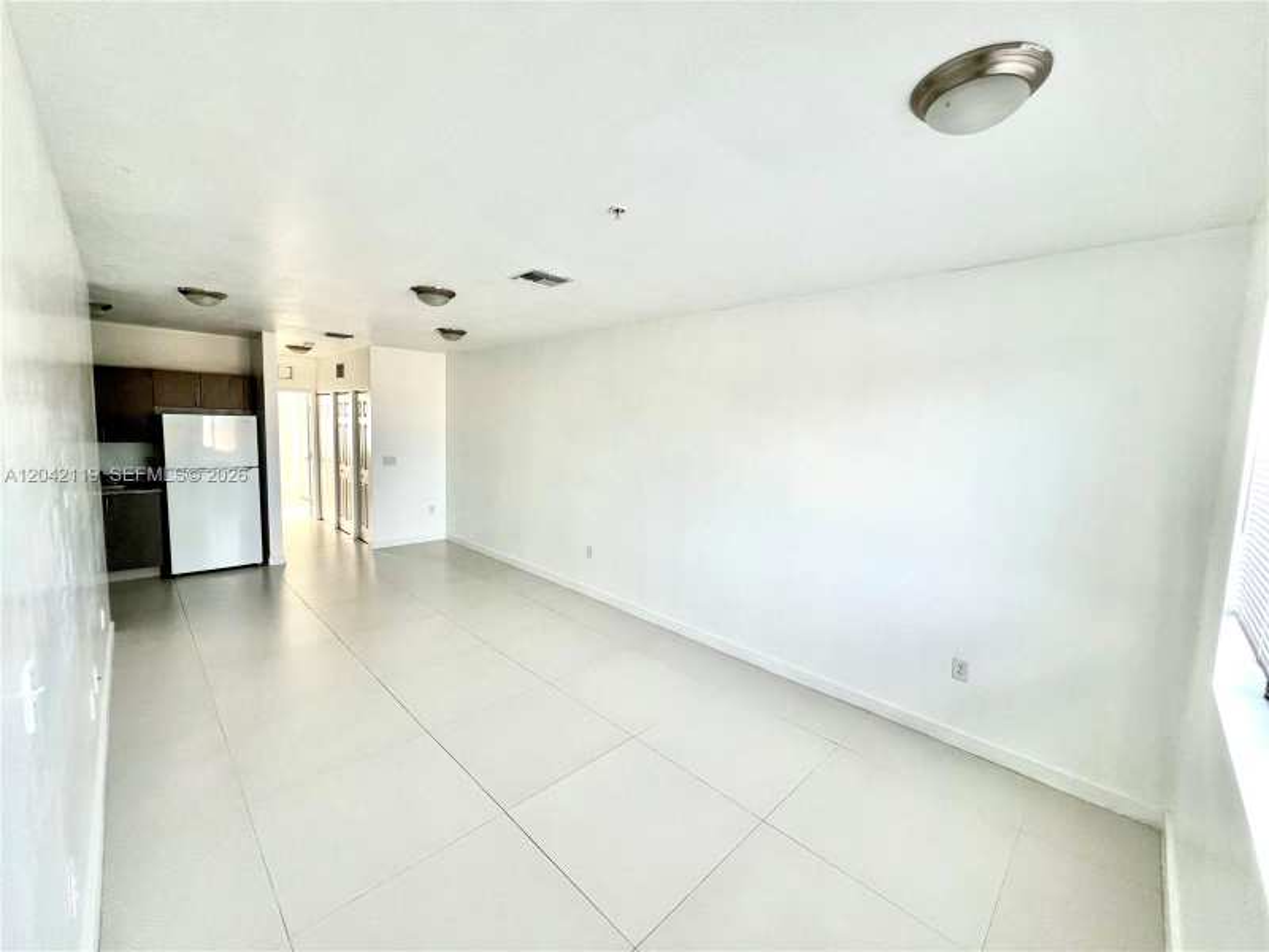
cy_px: 476
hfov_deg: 106.2
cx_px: 634
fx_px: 477
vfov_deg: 89.9
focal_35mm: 13
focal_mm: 1.57
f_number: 1.8
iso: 64
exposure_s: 1/99
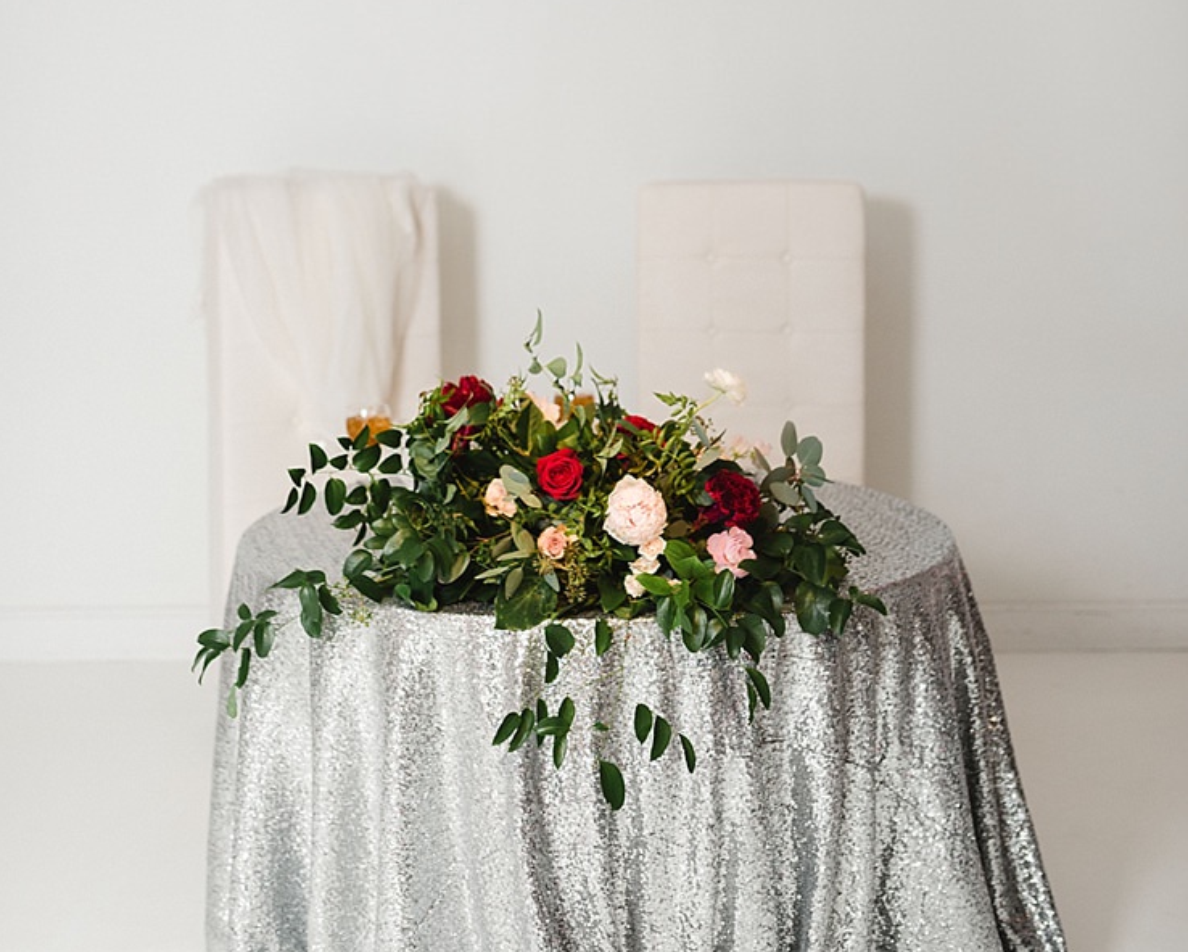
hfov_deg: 37.3
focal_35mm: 50
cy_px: 265
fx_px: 1759
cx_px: 597
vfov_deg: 29.9
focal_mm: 35
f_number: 2.2
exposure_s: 1/125
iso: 250
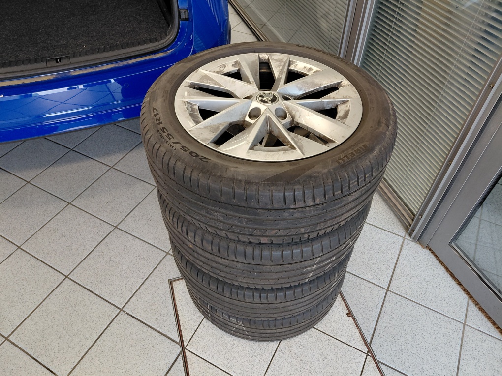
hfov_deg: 69.4
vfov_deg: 54.9
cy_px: 188
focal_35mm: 25
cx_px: 251
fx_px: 363
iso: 100
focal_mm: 4.69
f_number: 1.8
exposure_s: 1/100
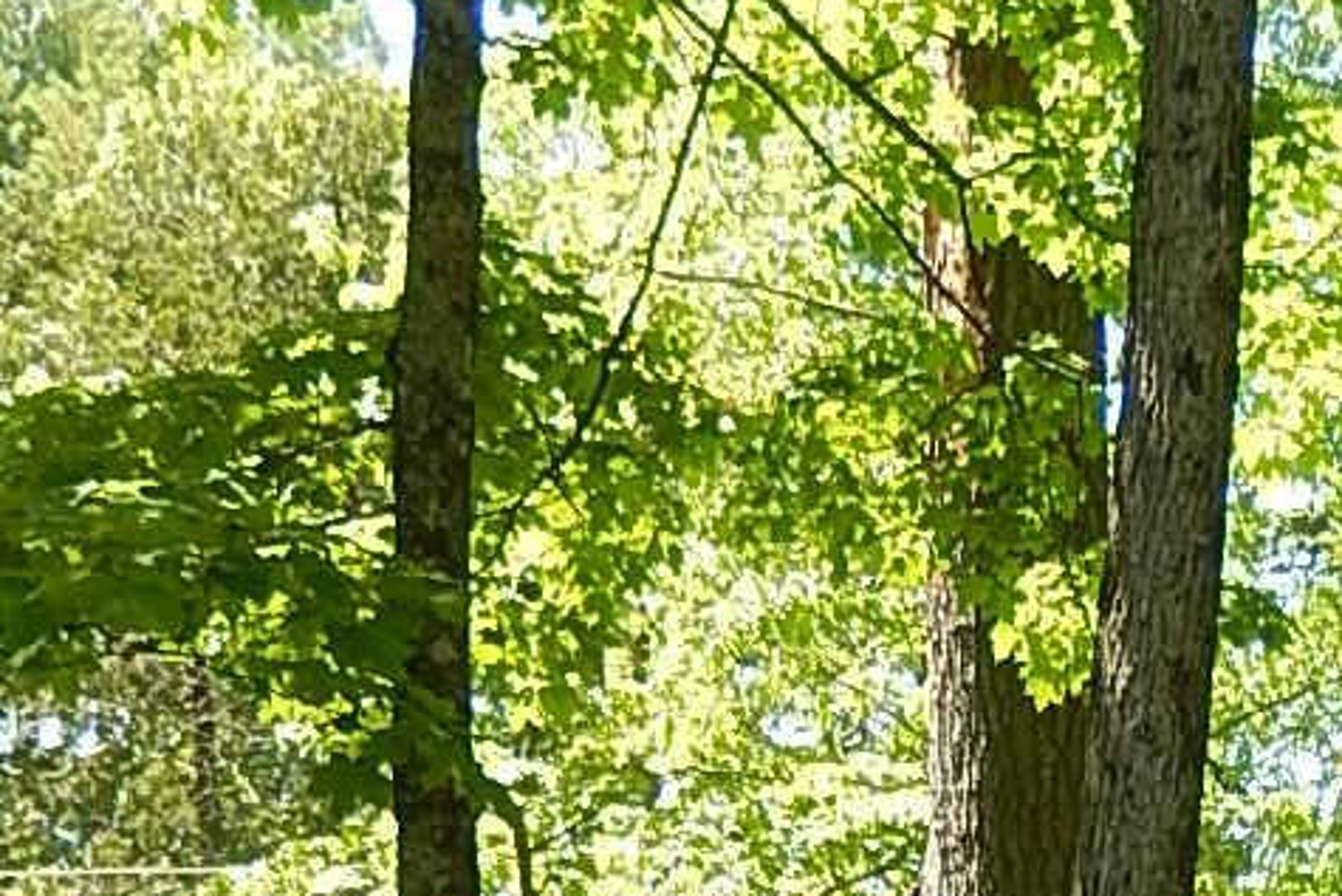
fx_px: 4698
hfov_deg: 15.9
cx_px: 1334
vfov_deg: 10.1
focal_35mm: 126
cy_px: 1798
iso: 125
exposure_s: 1/200
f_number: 4
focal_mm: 6.5
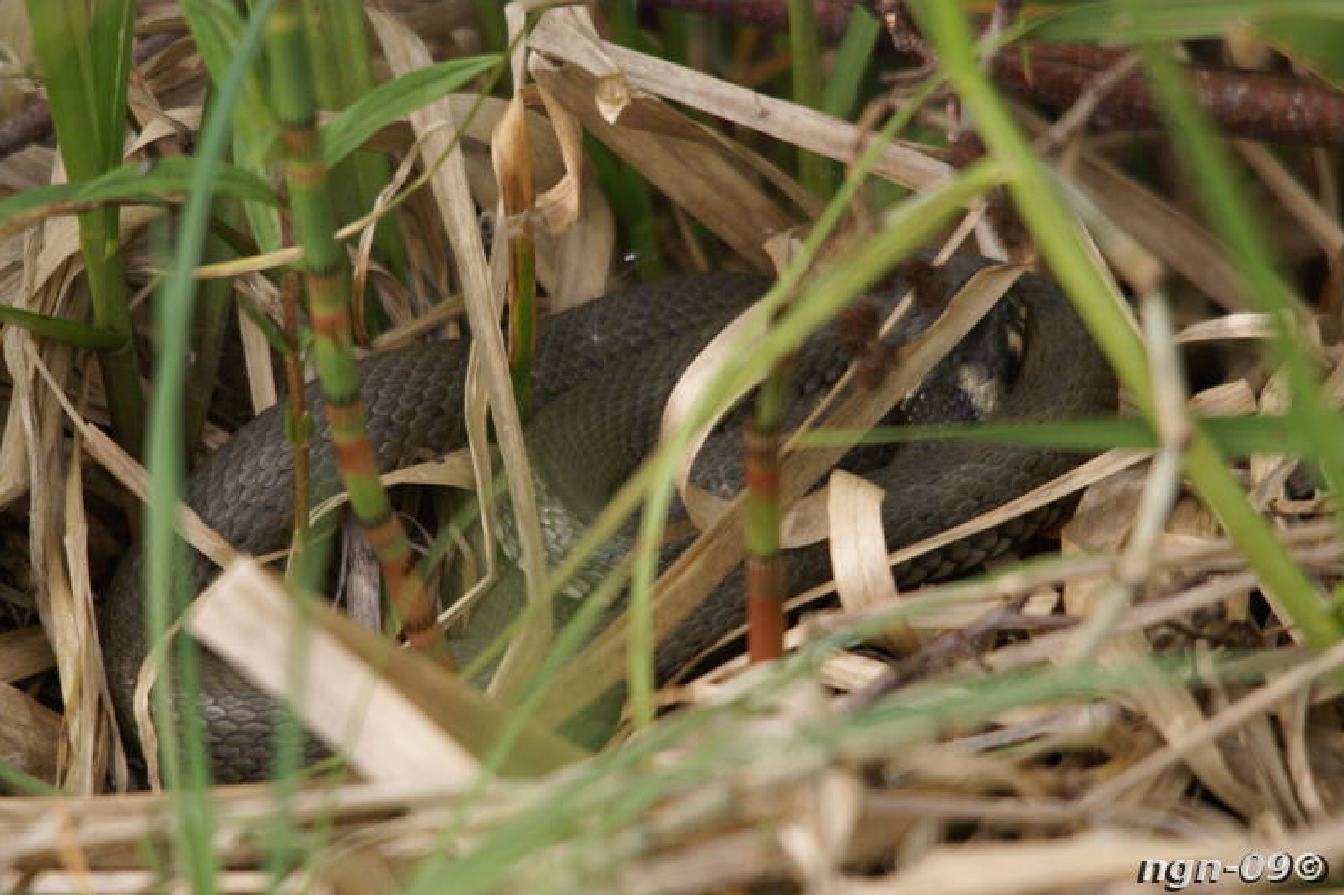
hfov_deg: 2.7
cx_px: 671
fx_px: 28142
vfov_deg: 1.8
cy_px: 448
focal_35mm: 754
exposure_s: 1/320
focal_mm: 500
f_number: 6.3
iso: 400
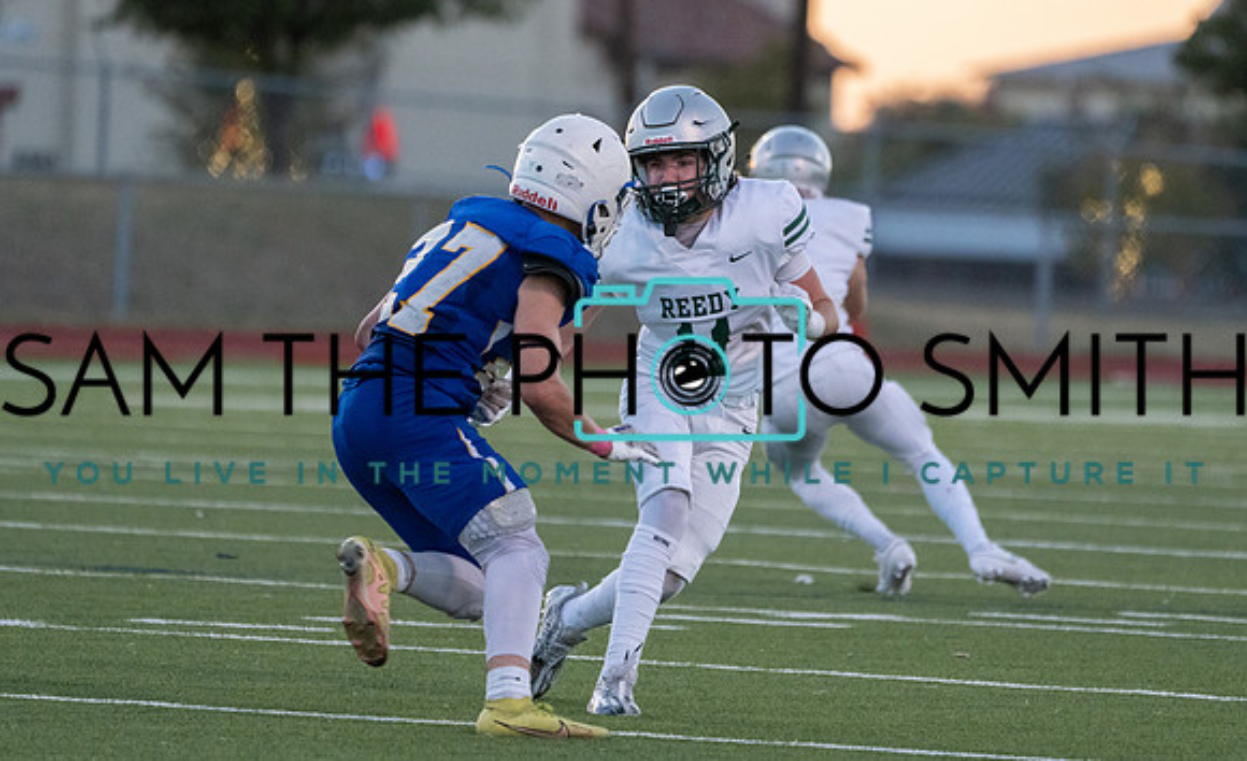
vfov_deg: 2.6
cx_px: 717
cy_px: 270
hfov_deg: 4.2
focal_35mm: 505
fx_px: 17047
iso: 5000
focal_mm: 400
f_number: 5.6
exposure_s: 1/1250
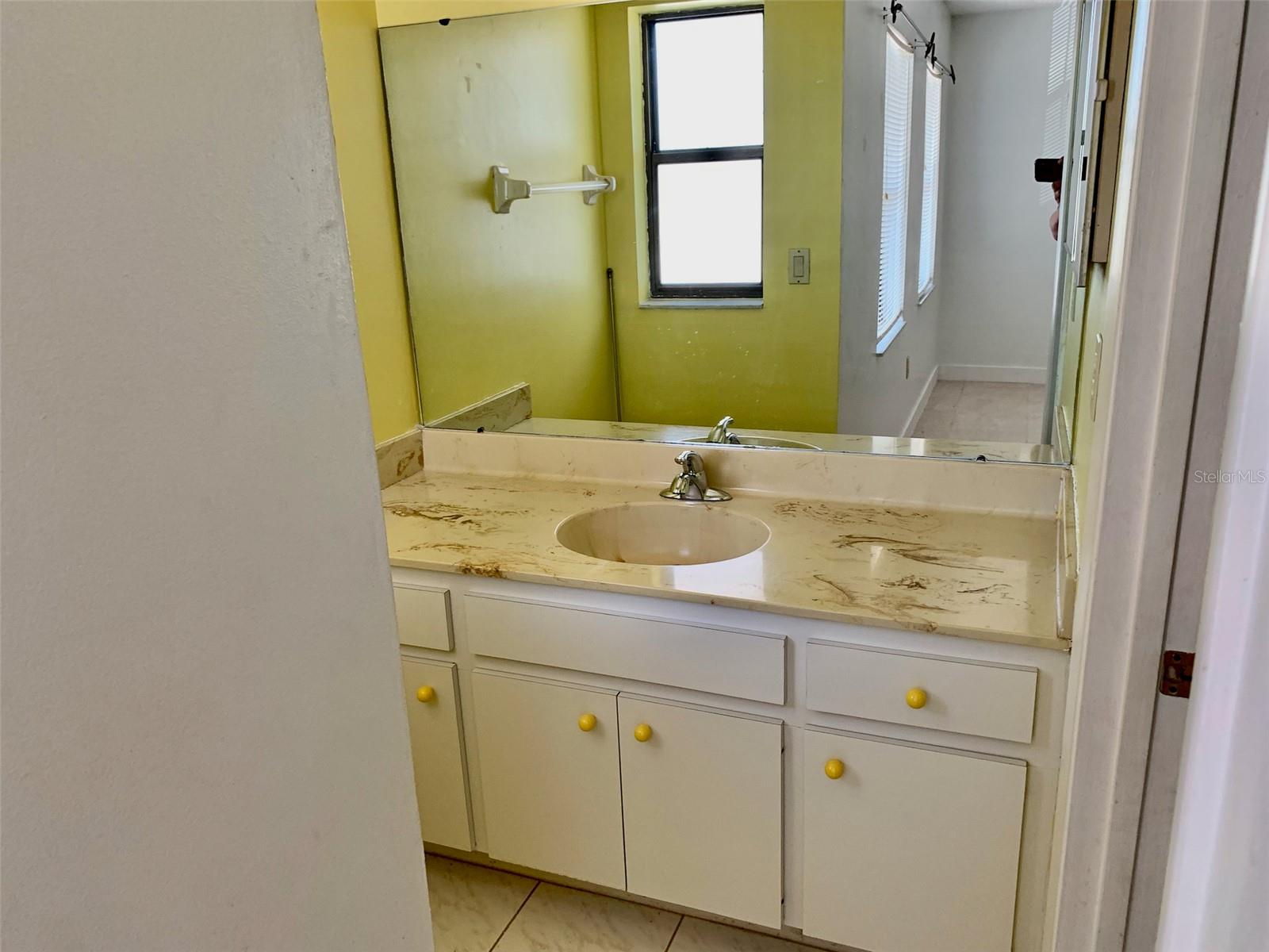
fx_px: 953
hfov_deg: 67.3
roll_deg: +3.4
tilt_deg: -16.0
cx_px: 634
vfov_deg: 53.1
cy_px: 476
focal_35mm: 26
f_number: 1.8
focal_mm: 4.25
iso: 100
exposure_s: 1/93
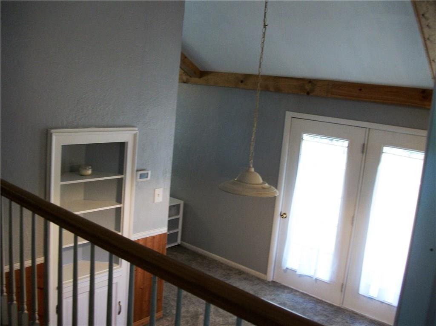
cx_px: 218
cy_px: 163
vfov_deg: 44.1
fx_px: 403
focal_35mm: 32
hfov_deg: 56.8
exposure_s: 1/30
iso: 146
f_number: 2.9
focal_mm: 5.7
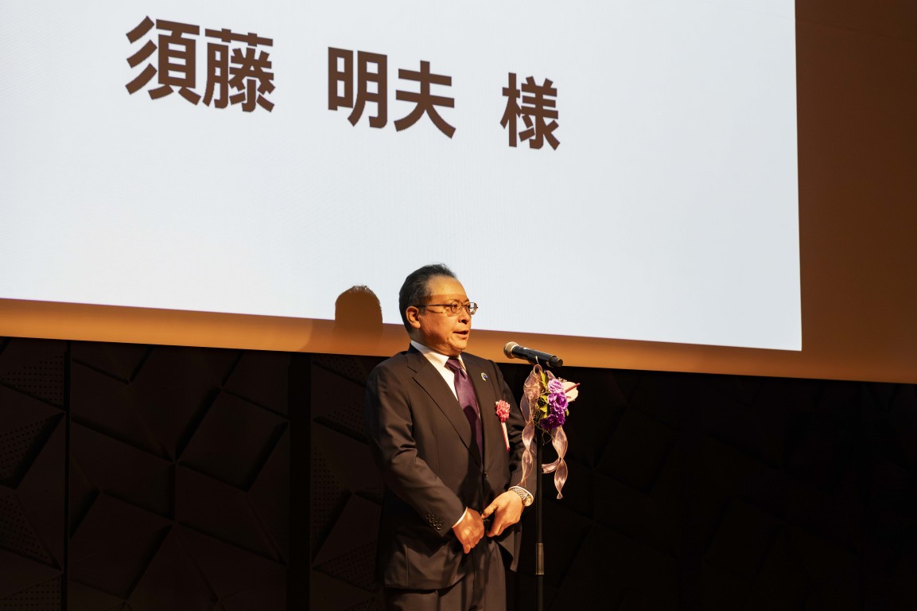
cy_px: 306
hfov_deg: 19.5
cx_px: 458
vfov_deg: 13.0
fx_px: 2674
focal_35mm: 105
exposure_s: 1/500
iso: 4000
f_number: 5.6
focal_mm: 105
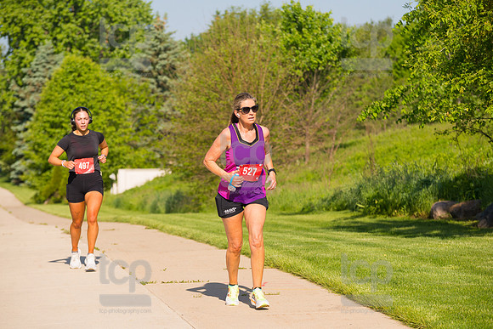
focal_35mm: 135
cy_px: 164
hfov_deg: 15.2
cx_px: 246
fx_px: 1849
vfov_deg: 10.2
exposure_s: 1/2000
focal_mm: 135
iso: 400
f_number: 5.6
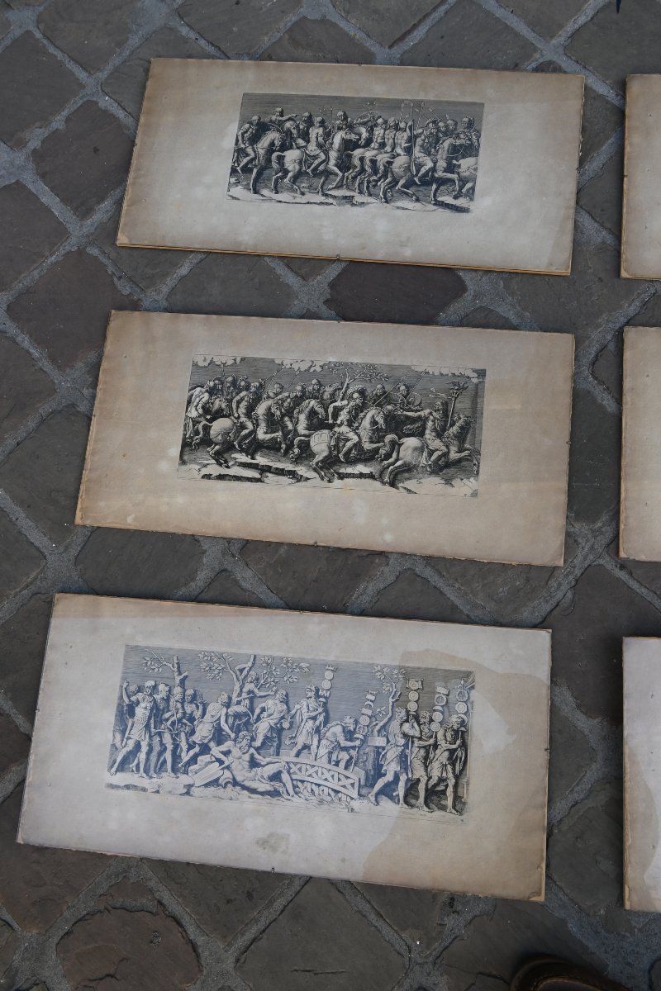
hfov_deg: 42.6
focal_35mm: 31
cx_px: 330
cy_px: 496
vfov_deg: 60.7
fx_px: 847
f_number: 5.6
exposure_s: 1/250
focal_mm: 20.5
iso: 180
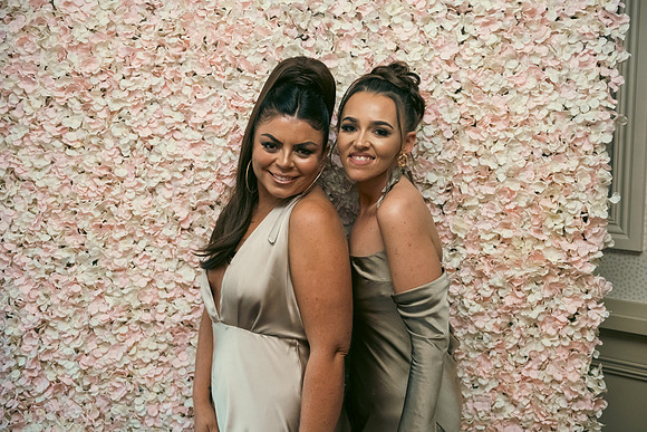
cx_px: 324
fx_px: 809
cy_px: 216
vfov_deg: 29.9
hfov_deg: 43.6
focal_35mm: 45
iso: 800
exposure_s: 1/160
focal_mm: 45
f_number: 3.5
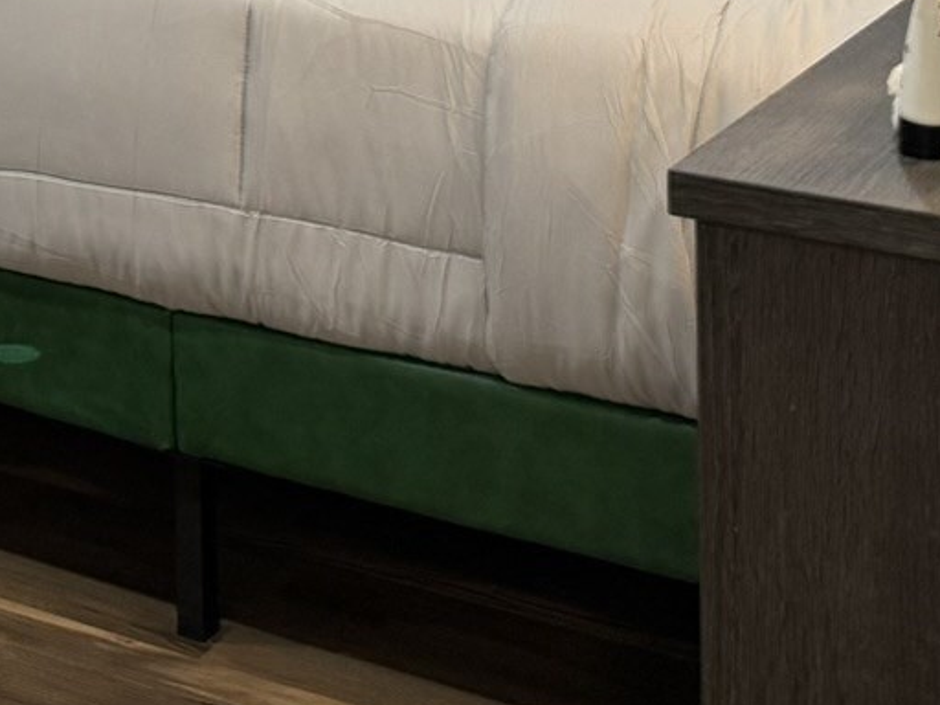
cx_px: -242
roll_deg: +0.9
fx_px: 2607
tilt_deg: -1.3
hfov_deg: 19.1
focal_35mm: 96
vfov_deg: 13.7
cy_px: -578
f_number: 1.78
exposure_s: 1/60
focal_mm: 6.76
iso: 200
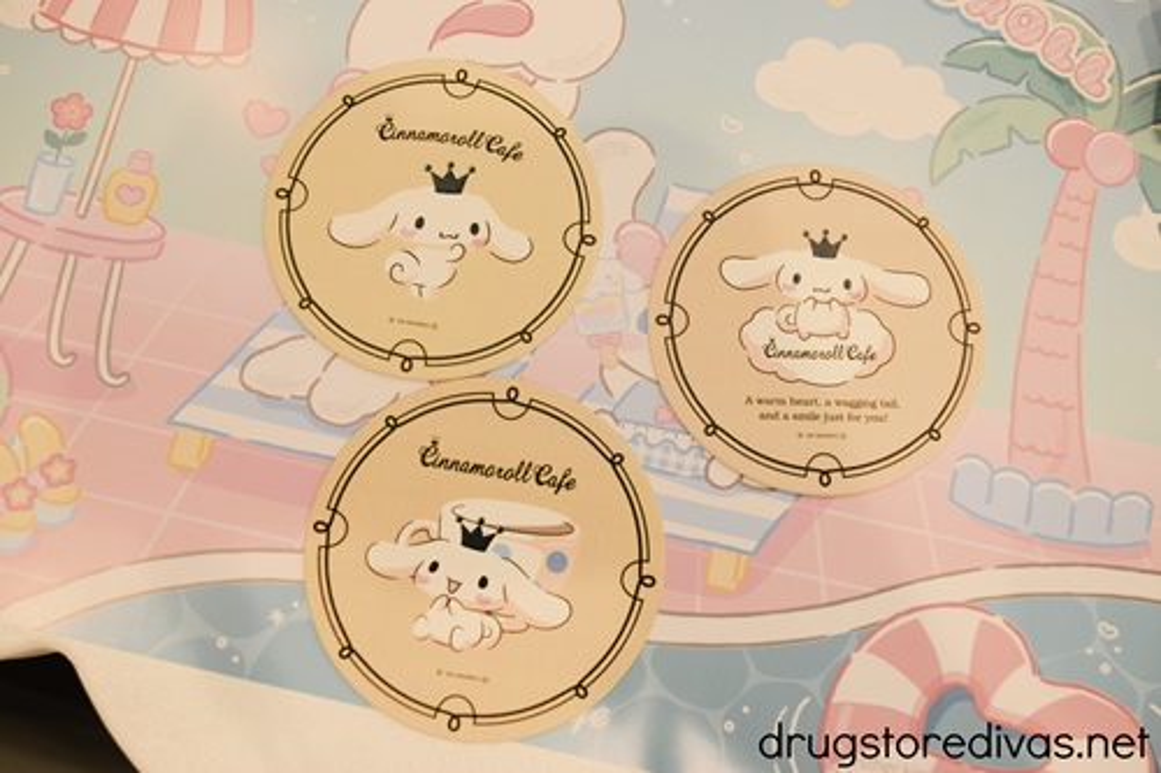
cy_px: 386
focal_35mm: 34
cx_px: 580
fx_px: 1112
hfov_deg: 55.1
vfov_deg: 38.3
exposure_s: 1/125
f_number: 5.6
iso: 250
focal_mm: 23
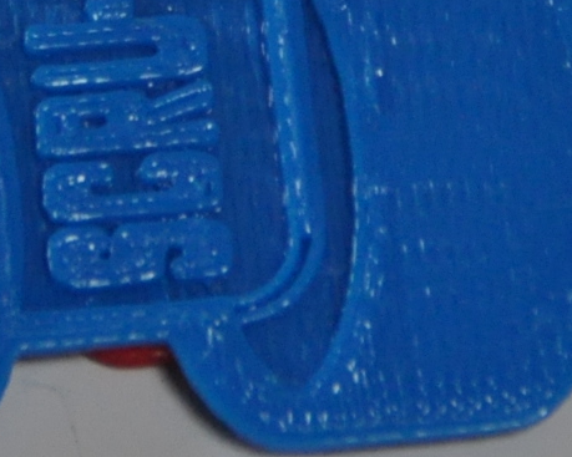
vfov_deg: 1.2
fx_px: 22223
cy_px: -181
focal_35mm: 1313
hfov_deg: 1.5
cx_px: 44
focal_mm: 200
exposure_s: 1/125
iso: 1600
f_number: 6.3
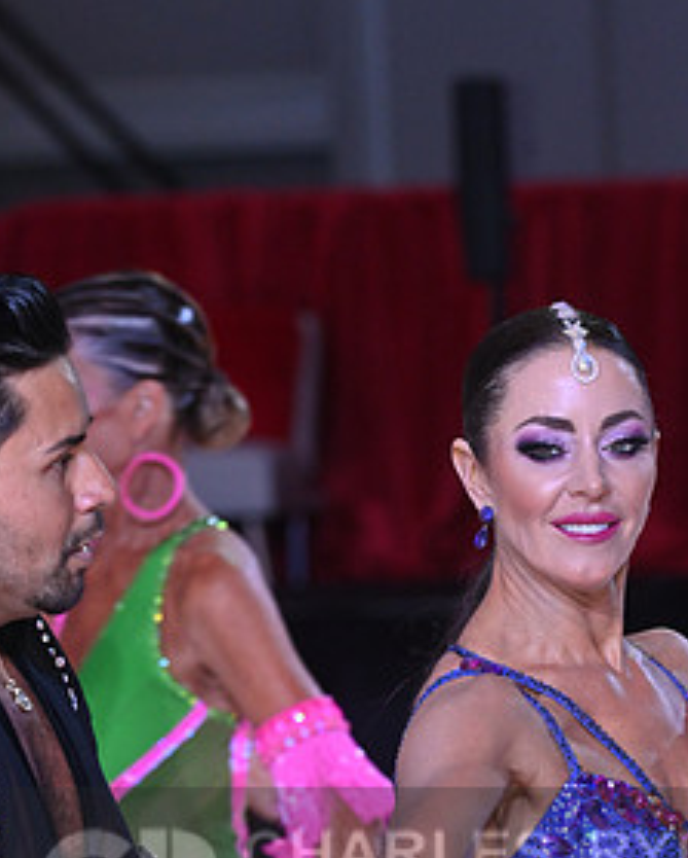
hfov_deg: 4.0
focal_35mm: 391
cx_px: 433
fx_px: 9936
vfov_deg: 4.9
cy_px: 892
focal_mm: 200
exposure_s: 1/200
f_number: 8
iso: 1600
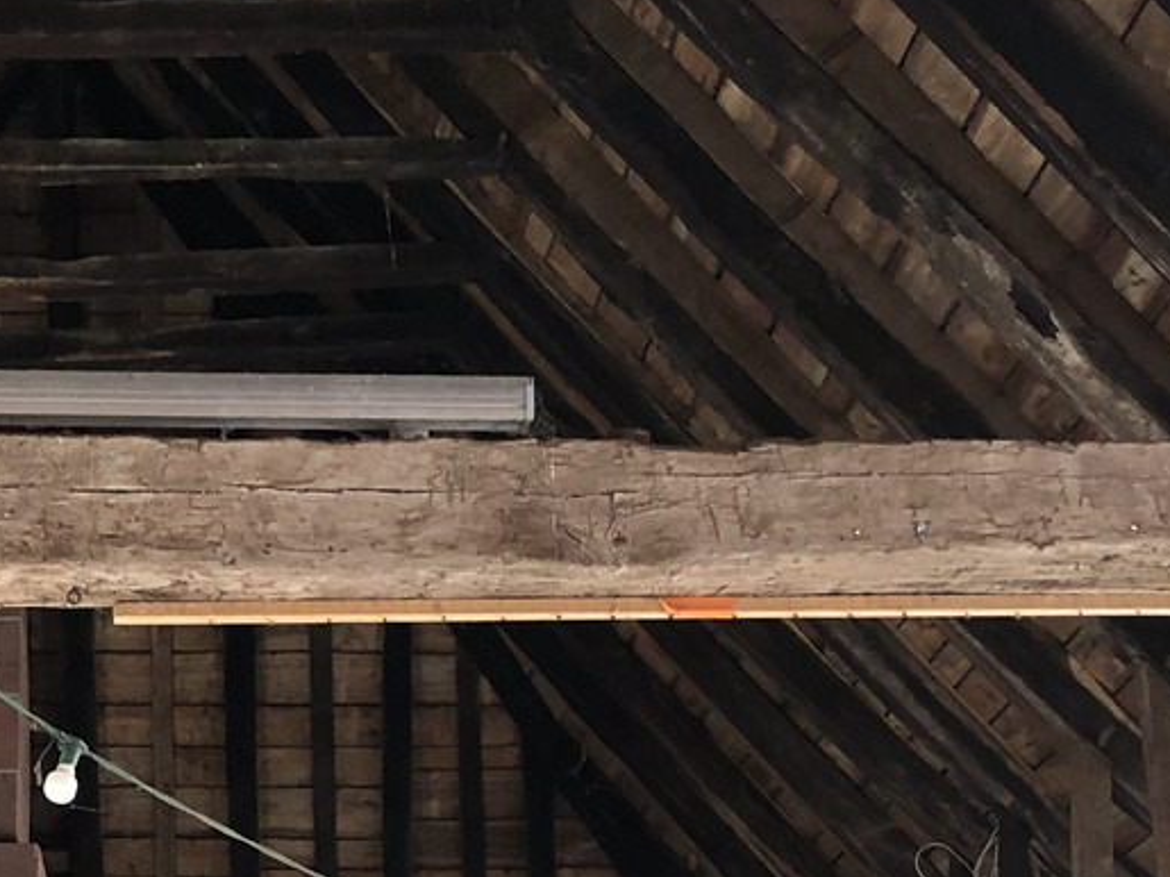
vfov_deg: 15.9
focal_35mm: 87
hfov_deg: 22.0
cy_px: 1197
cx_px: 132
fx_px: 2940
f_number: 1.8
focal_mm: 4
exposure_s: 1/25
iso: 32
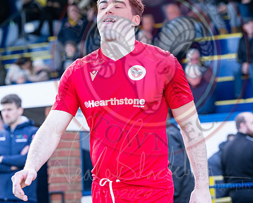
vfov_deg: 9.3
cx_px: 177
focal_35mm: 166
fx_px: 1243
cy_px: 68
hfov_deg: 11.6
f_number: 4
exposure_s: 1/250
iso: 200
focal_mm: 105
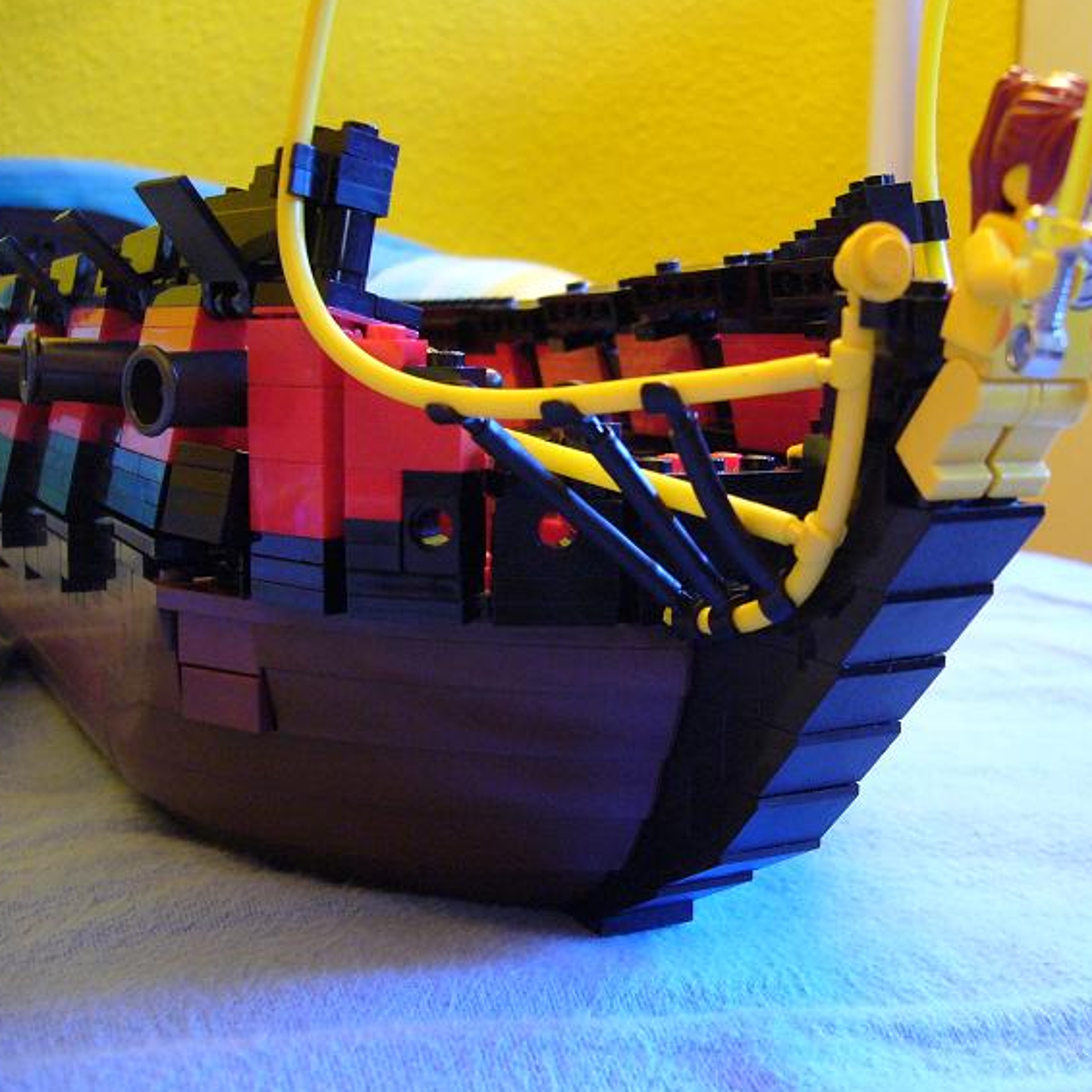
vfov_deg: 40.0
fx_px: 1499
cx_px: 712
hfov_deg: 39.6
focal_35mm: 42
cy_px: 546
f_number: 2.8
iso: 200
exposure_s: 1/8
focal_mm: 5.8
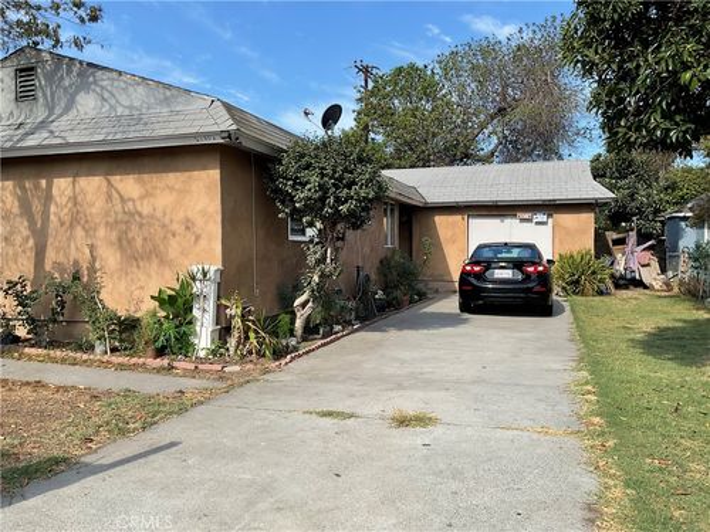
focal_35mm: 29
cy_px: 266
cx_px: 355
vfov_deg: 48.2
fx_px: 595
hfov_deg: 61.7
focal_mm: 3
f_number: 1.8
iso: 16
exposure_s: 1/1279
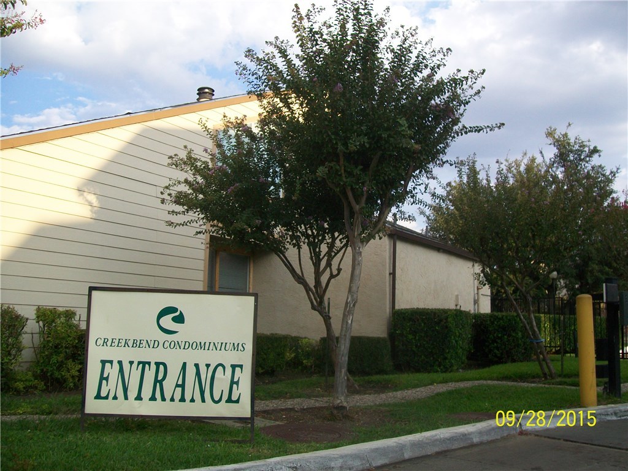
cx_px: 314
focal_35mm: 36
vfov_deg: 39.7
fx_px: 653
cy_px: 236
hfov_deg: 51.4
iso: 64
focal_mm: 6
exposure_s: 1/400
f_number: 2.7
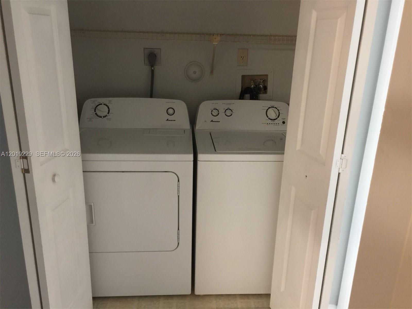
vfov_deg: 48.2
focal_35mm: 29
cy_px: 154
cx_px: 206
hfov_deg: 61.7
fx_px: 345
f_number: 2.2
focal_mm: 4.15
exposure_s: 1/4
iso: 80
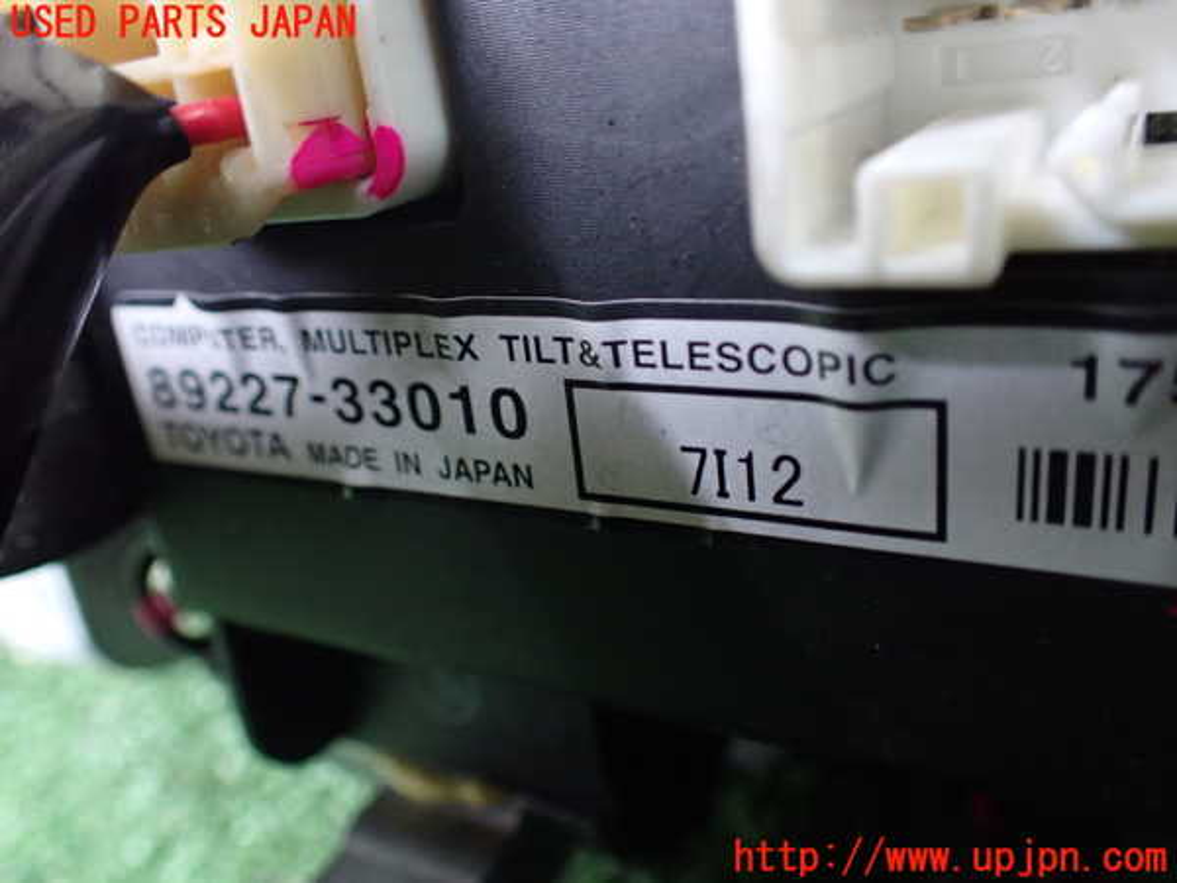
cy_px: 442
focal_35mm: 30
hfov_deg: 60.0
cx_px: 588
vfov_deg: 46.8
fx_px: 1020
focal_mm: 5.4
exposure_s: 1/50
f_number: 2.3
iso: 800
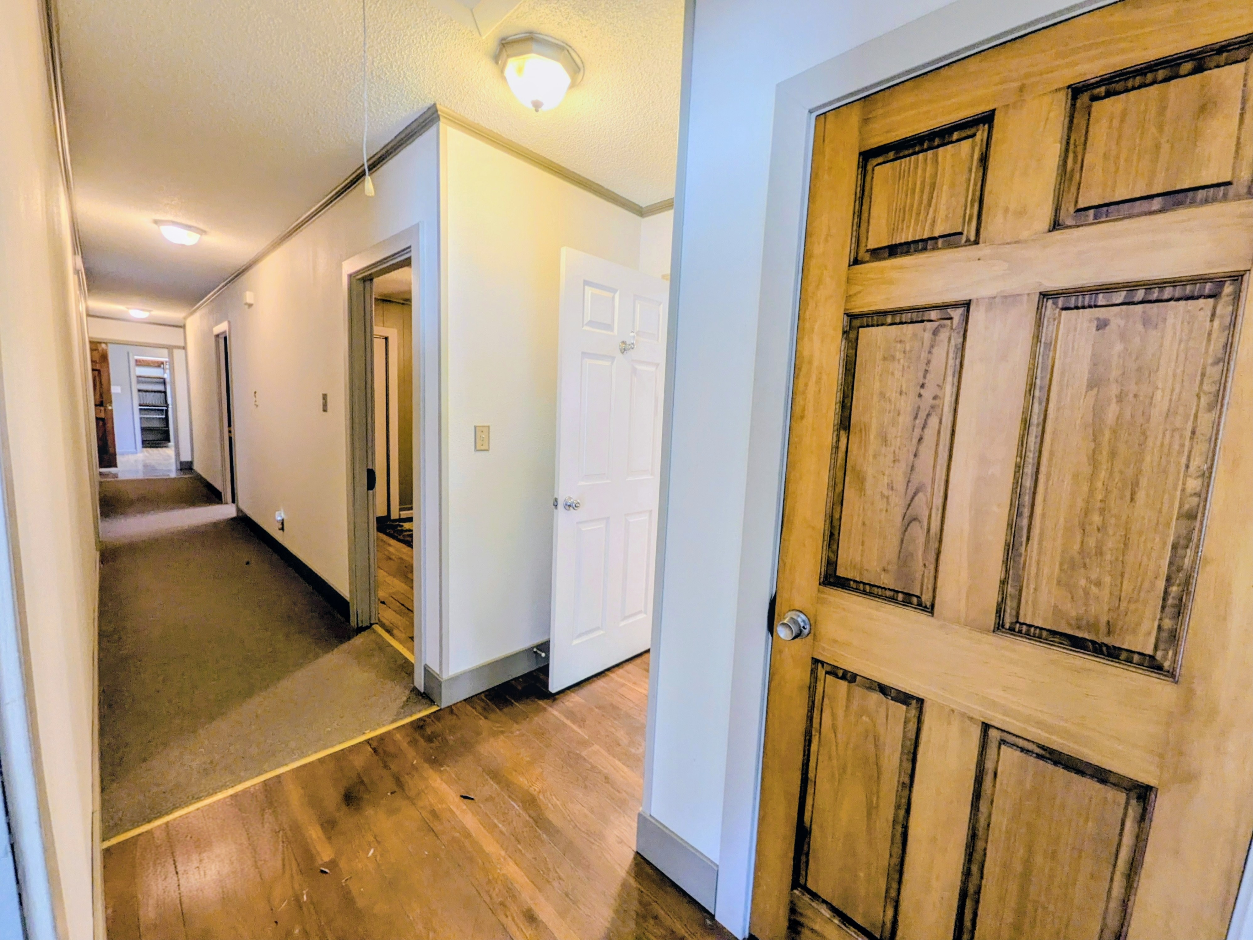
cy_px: 470
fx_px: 507
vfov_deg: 85.7
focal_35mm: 14
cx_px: 626
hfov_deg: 102.1
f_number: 2.2
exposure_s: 1/30
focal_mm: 1.85
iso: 90
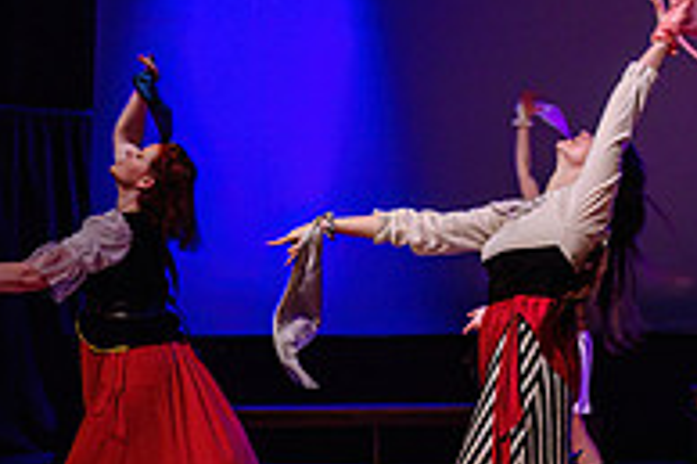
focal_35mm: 88
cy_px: 203
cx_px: 855
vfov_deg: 15.5
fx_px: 1702
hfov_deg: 21.4
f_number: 2.8
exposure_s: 1/125
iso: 1600
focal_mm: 25.5
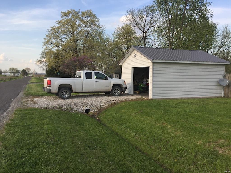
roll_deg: -0.8
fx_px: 194
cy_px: 86
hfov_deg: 61.7
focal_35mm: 29
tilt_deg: -3.0
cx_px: 116
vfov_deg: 48.2
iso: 32
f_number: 2.2
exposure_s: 1/775
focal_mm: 4.15
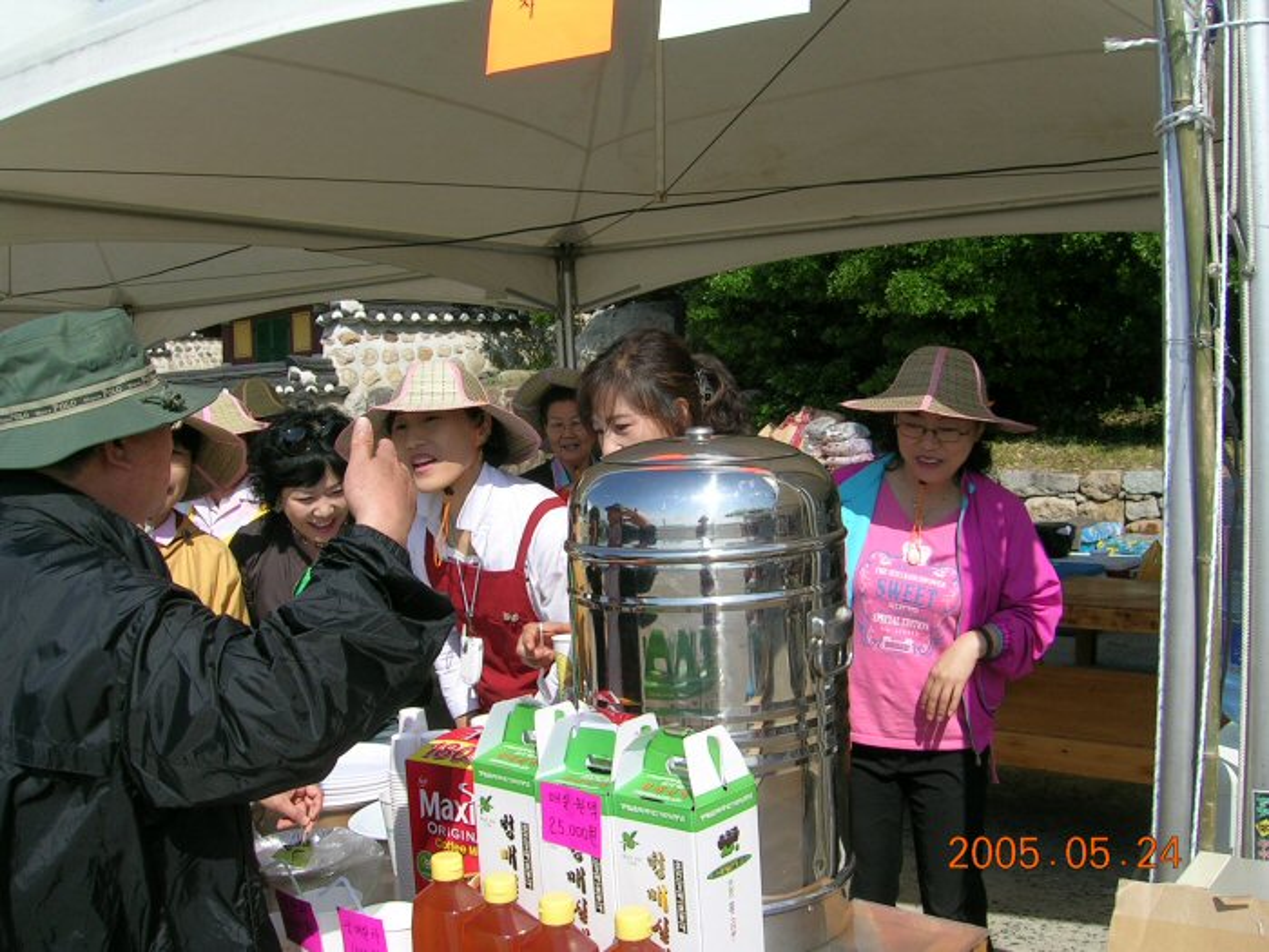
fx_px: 1283
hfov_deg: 52.6
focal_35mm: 35
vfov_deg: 40.7
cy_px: 476
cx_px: 634
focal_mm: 5.4
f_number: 4.8
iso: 50
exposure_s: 1/548
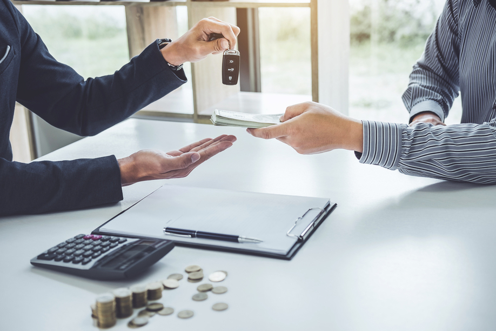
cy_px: 166
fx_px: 730
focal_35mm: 53
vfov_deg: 25.5
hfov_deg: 37.5
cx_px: 248
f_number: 2.8
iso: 200
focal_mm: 35
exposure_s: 1/125
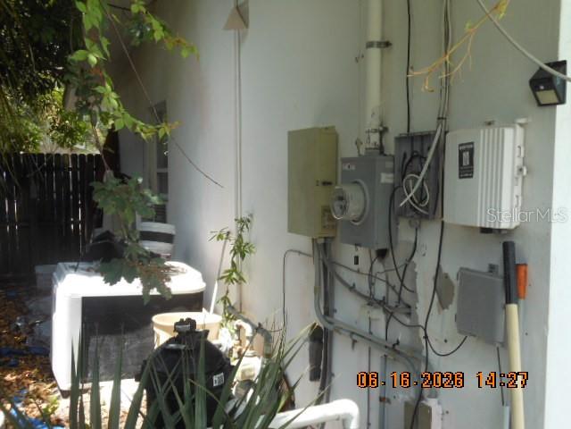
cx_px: 286
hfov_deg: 49.0
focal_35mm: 38
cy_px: 214
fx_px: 627
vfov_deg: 37.7
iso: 80
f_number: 3.6
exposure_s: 1/200
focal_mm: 6.8
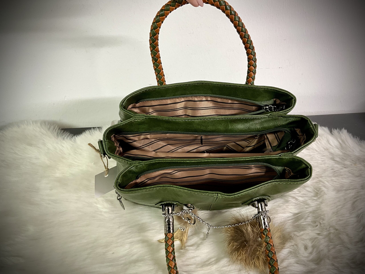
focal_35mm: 29
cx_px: 182
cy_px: 137
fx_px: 306
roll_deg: +1.6
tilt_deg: -34.6
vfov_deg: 48.2
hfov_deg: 61.7
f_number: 1.8
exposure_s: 1/50
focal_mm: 3
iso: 64
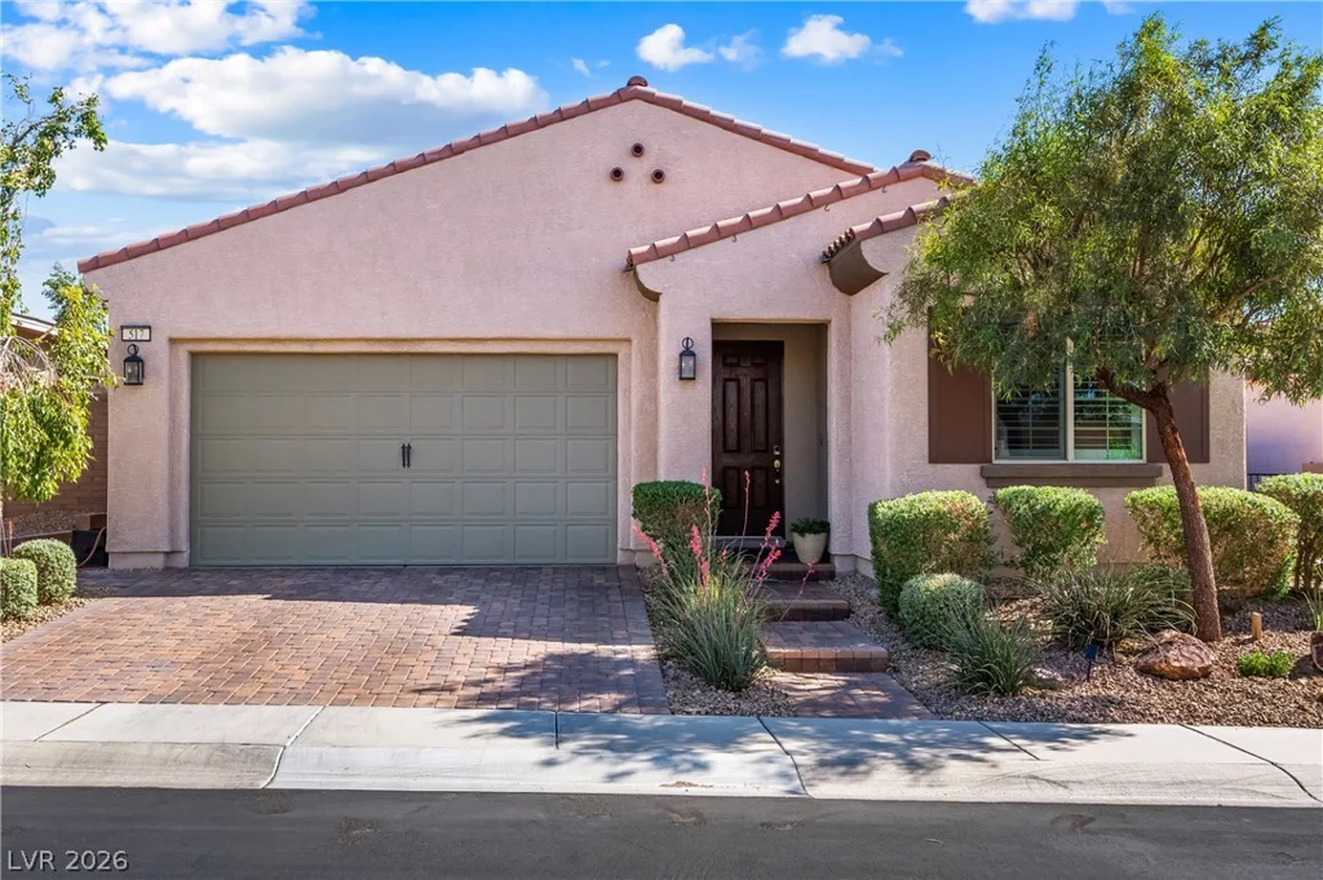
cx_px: 662
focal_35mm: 36
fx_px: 1322
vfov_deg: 36.8
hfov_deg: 53.2
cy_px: 440
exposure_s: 1/8000
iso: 400
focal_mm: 24
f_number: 8
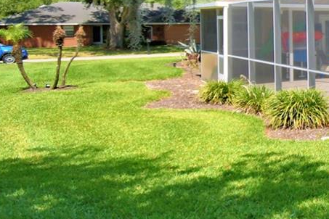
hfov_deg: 23.7
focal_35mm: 53
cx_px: 559
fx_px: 484
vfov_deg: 24.9
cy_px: 30
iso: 100
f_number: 4.5
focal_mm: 10
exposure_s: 1/1250
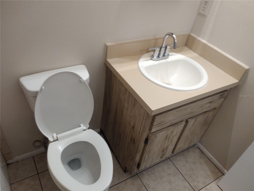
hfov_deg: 65.3
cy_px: 96
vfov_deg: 51.4
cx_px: 127
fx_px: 198
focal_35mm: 27
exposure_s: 1/40
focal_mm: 4.71
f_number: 1.7
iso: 472
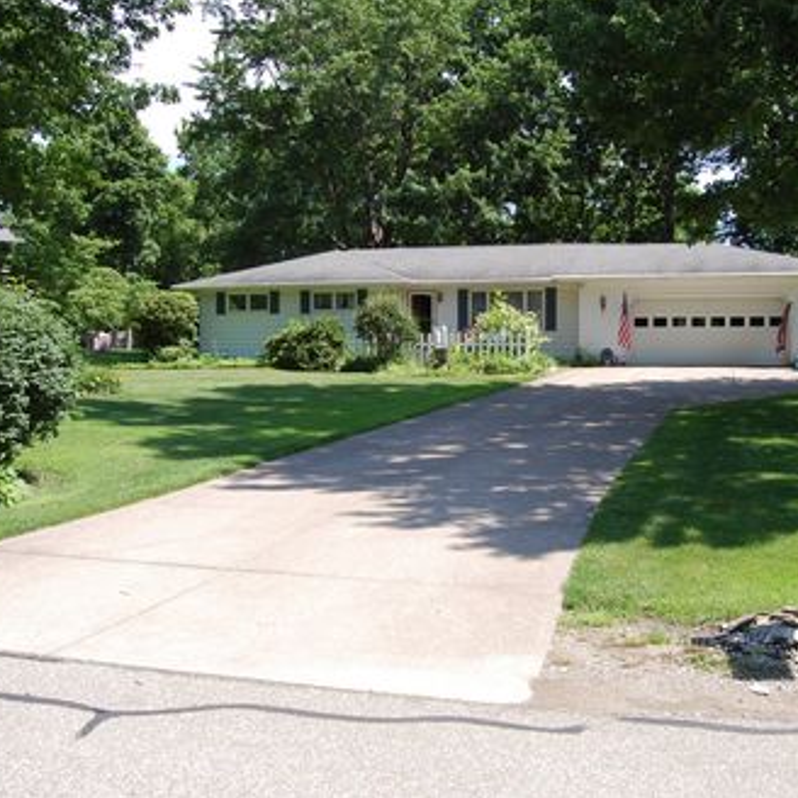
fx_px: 913
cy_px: 398
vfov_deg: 47.2
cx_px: 455
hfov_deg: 47.1
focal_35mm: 35
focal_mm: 18
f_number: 8
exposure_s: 1/250
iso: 200
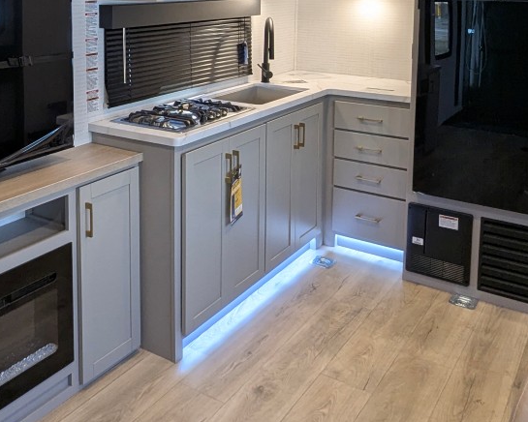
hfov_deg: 44.9
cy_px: 42
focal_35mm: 40
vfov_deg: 35.2
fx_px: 625
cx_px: 160
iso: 94
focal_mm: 2.35
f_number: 2.2
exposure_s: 1/58
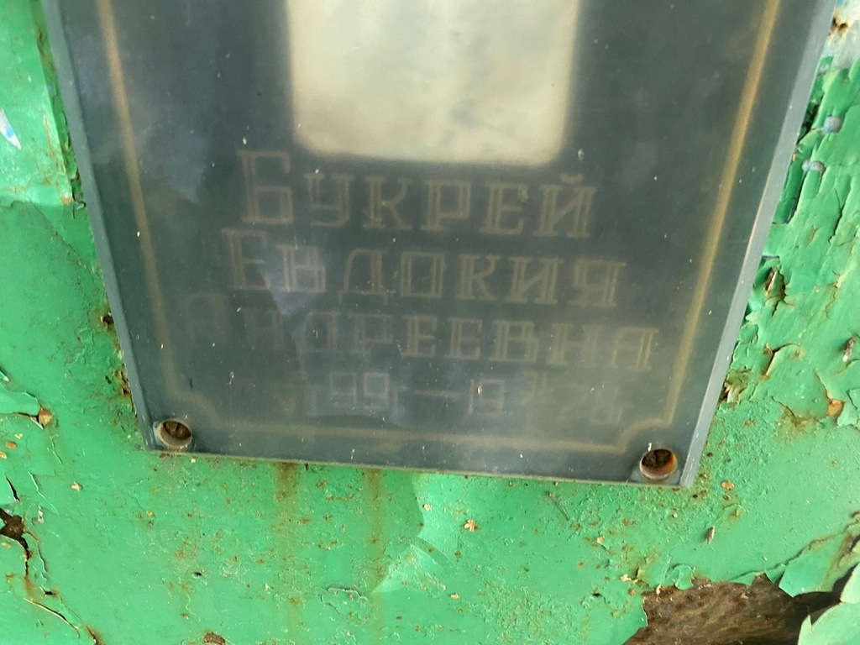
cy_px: 322
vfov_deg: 53.1
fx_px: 646
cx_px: 430
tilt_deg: -33.7
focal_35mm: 26
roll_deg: -2.5
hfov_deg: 67.3
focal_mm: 4.25
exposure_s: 1/60
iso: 250
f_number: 1.8
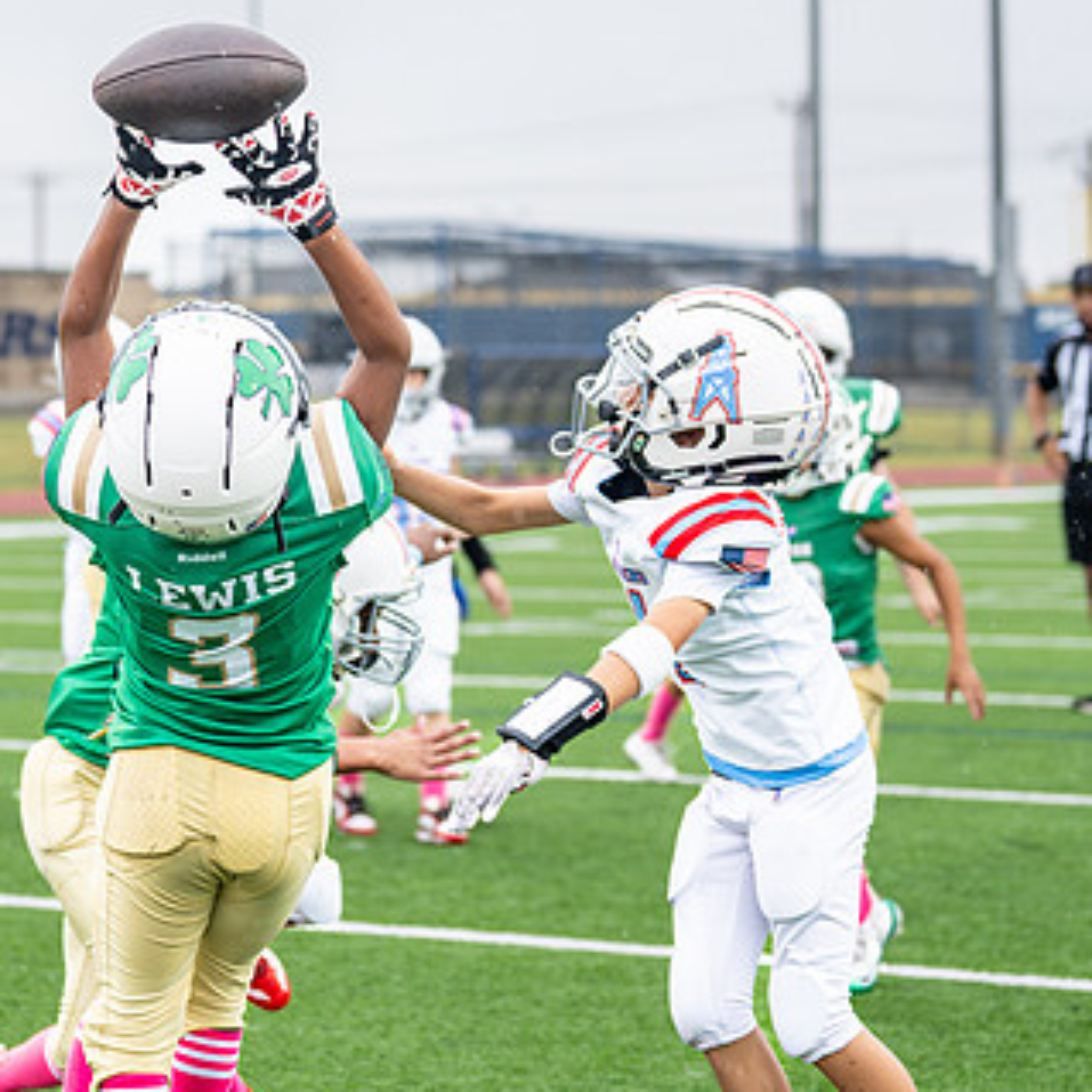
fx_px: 5068
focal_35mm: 142
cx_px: 164
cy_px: 349
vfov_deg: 12.3
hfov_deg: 12.2
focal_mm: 70
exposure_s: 1/1000
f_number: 2.8
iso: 500
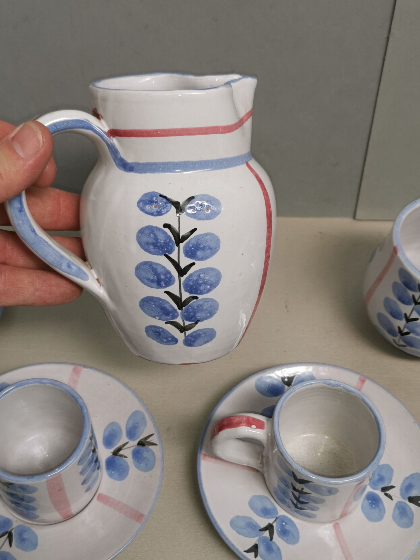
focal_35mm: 46
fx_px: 744
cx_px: 210
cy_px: 280
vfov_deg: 41.2
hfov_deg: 31.5
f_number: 1.8
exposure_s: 1/339
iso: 50
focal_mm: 5.58
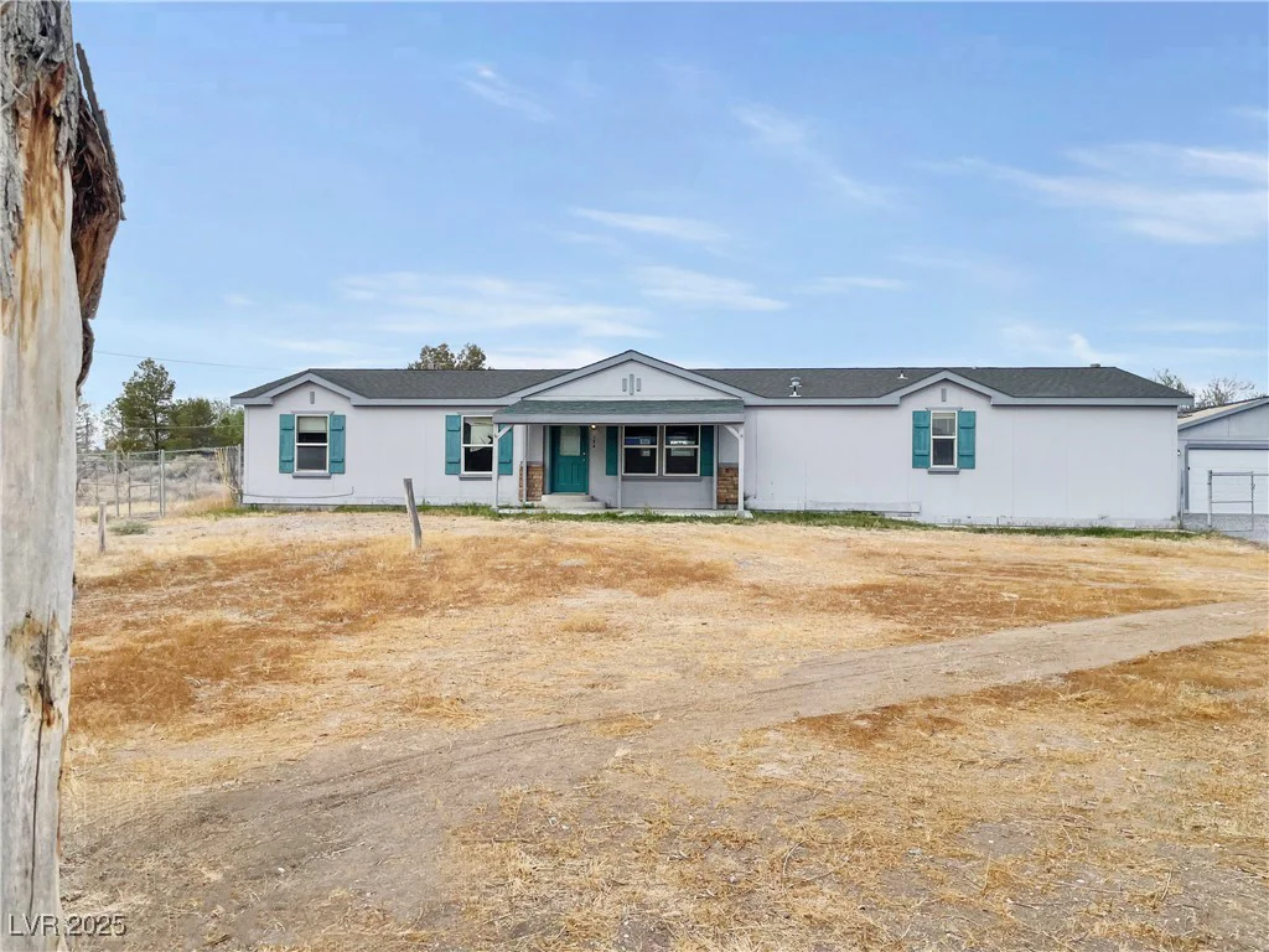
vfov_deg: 53.1
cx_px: 634
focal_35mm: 26
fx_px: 953
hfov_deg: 67.3
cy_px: 476
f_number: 1.6
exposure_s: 1/1949
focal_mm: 4.2
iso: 32
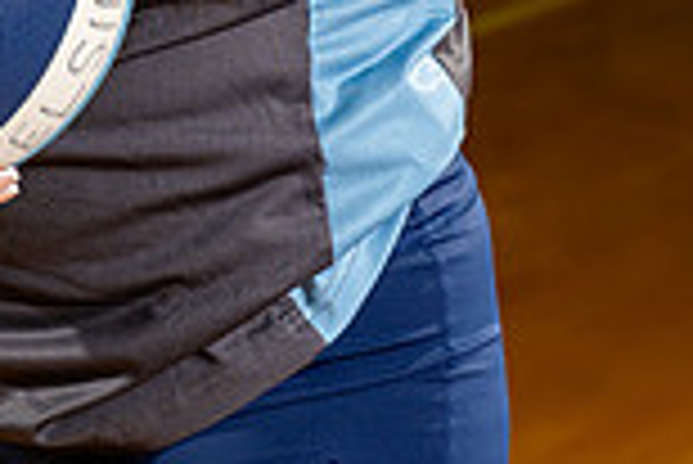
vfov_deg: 7.3
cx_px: 189
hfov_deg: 11.3
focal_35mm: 181
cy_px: -500
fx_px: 3487
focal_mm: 62
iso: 250
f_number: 5
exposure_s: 1/250
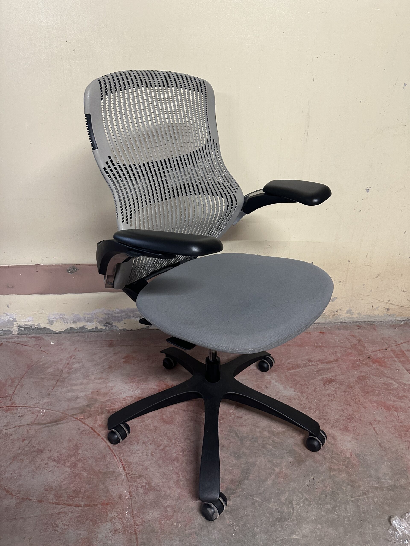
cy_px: 273
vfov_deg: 71.6
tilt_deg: -26.9
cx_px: 205
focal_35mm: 24
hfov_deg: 56.8
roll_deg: -1.2
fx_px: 379
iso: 400
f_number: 1.78
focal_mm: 6.86
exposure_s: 1/60
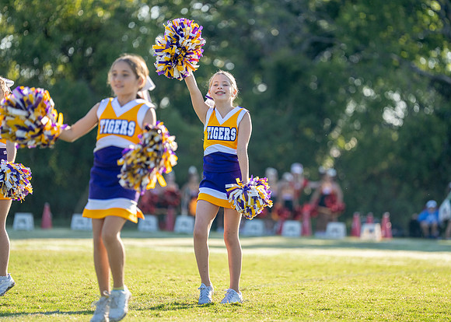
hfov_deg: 10.7
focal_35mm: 188
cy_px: 160
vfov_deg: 7.6
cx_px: 245
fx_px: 2408
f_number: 2.8
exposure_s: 1/2000
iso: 400
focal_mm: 176
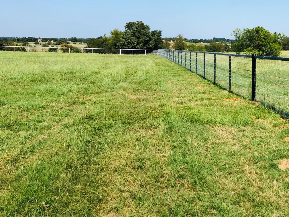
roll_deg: -0.8
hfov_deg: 41.4
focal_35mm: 44
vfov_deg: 32.5
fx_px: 367
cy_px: 64
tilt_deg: -1.4
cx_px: 224
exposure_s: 1/1845
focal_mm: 3.99
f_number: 1.8
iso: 20
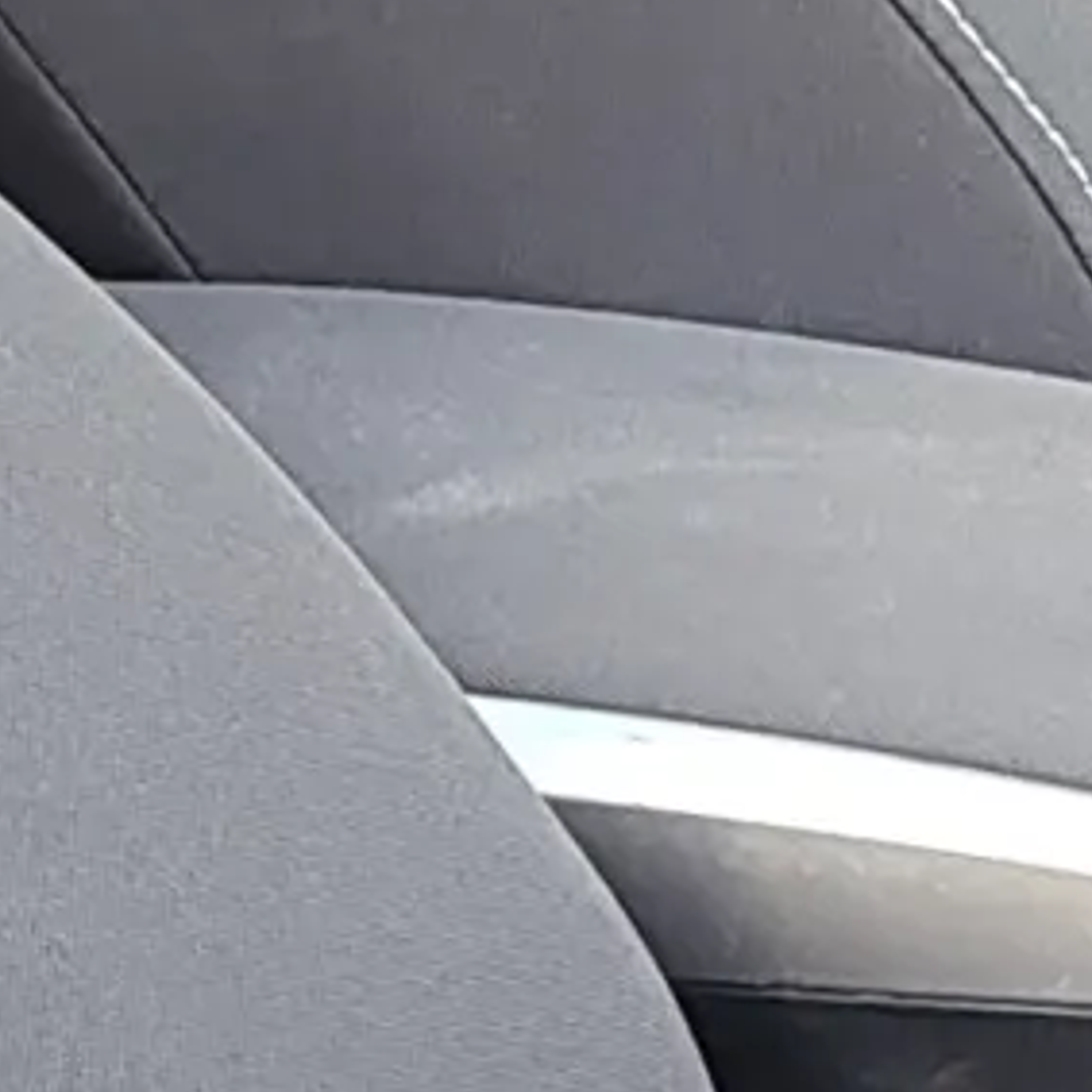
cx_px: 1129
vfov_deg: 8.6
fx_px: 7174
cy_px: 1318
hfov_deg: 8.6
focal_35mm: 201
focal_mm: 5.56
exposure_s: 1/50
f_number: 1.8
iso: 190
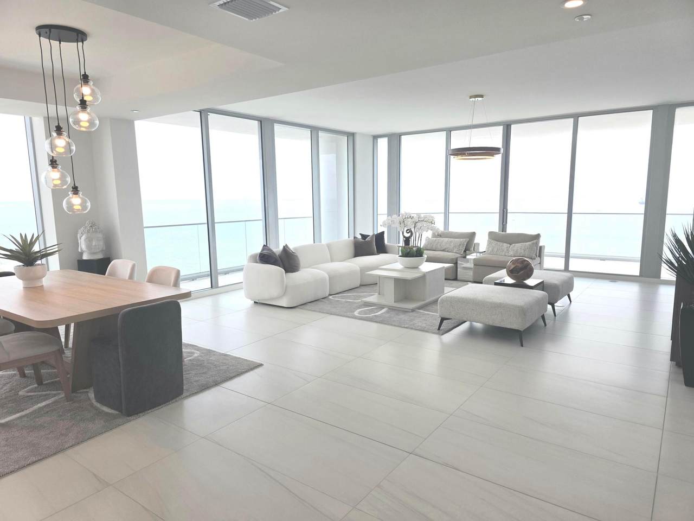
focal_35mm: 23
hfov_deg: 73.9
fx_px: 461
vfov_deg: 58.9
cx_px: 347
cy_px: 260
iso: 80
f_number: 1.7
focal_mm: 6.3
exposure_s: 1/1667
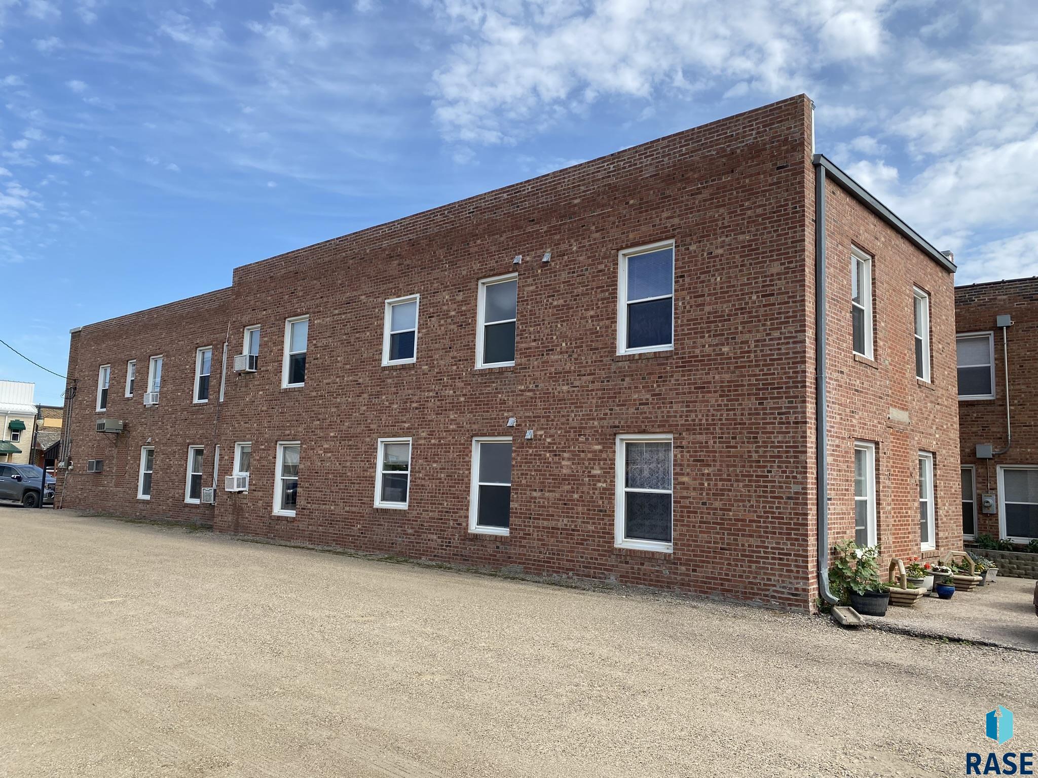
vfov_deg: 53.1
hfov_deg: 67.3
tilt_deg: +7.5
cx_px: 519
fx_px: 780
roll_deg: -2.4
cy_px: 389
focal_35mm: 26
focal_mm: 4.25
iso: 32
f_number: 1.8
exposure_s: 1/2066
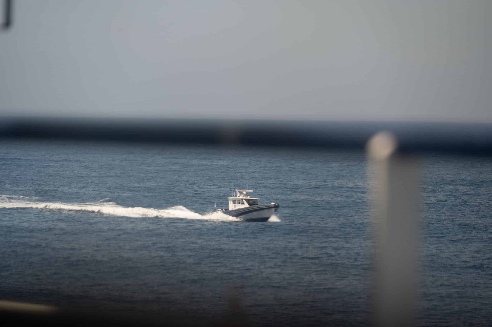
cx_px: 246
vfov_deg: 6.9
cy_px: 164
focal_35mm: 200
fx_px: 2731
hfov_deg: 10.3
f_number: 6.3
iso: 500
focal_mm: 200
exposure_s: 1/250
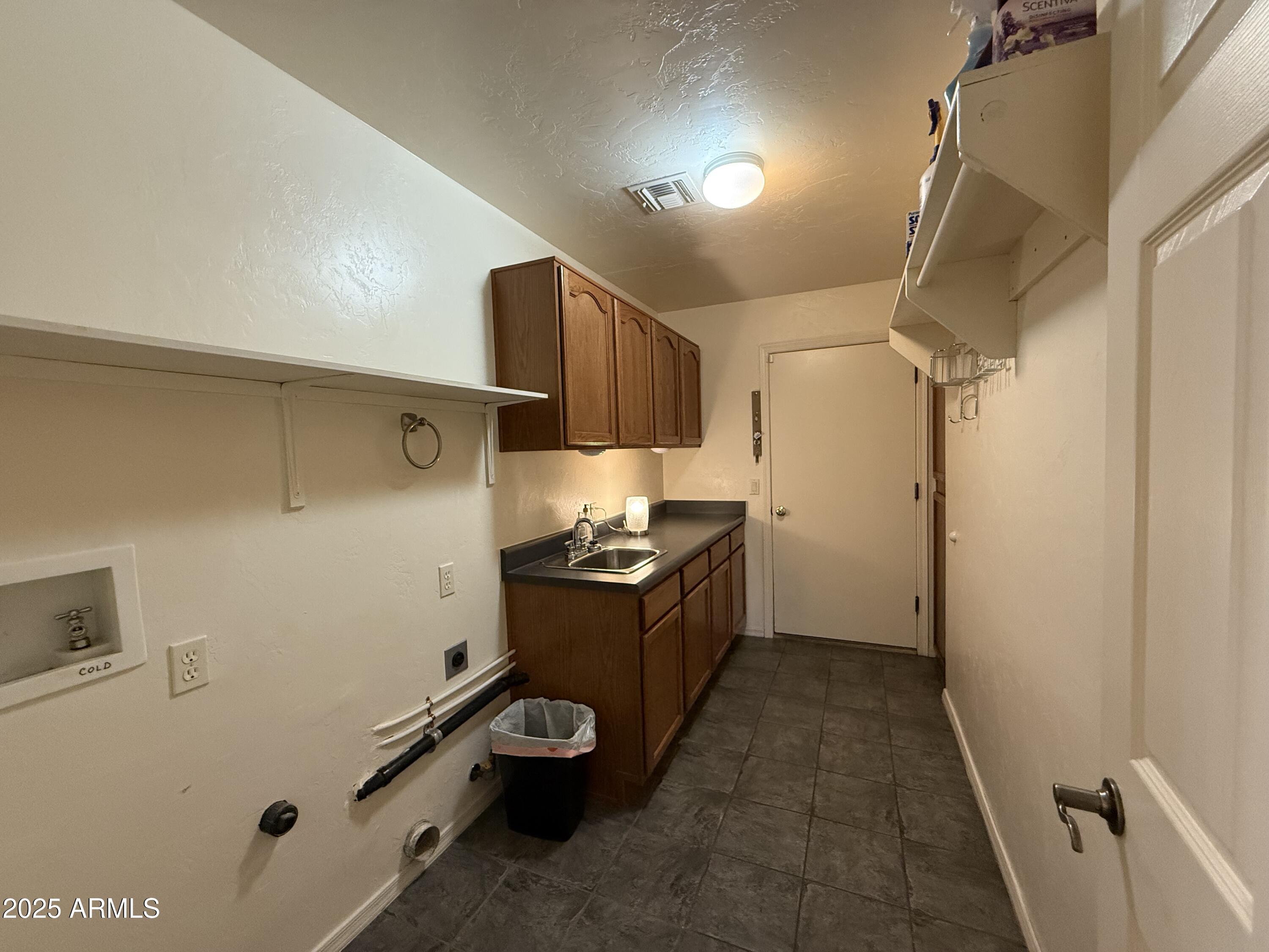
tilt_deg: -1.5
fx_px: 513
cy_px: 476
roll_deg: +2.1
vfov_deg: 85.7
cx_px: 634
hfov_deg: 102.1
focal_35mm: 14
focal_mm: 2.22
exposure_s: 1/60
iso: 500
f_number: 2.2
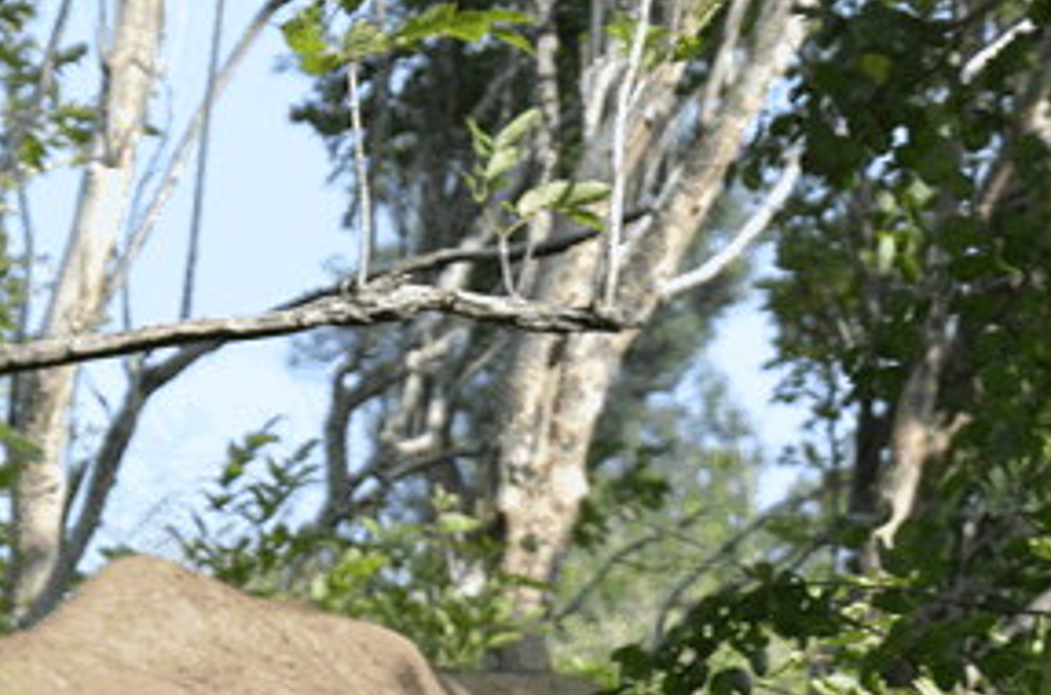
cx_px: -55
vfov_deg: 2.8
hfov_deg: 4.2
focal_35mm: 495
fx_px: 14407
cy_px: 852
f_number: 5.6
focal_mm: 105
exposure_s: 1/400
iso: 250
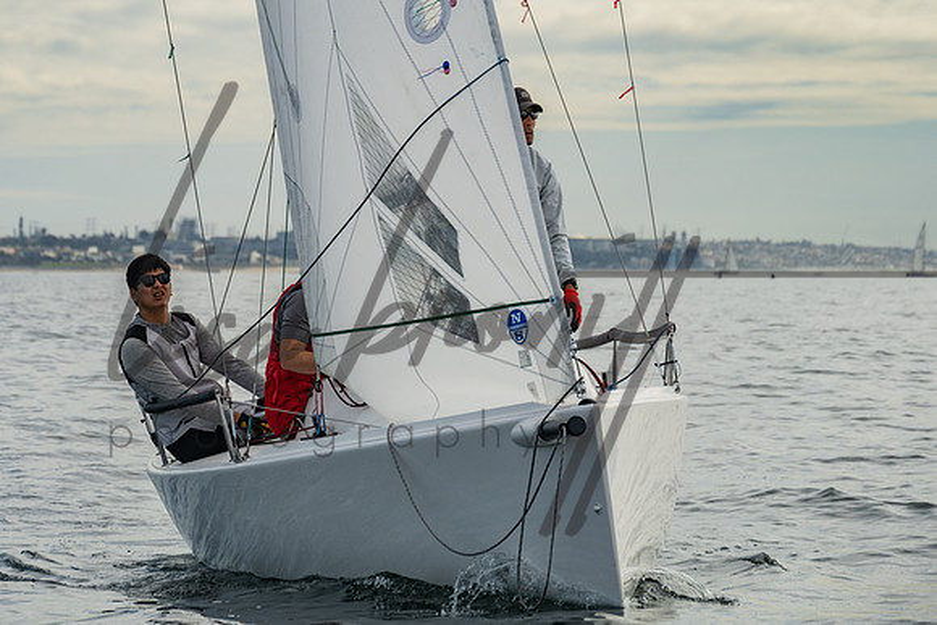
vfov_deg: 7.0
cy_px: 189
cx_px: 322
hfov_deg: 10.4
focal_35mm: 197
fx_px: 5140
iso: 100
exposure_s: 1/640
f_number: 6.3
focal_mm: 130
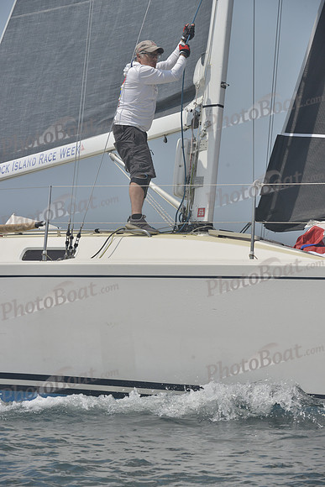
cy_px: 244
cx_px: 162
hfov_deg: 6.2
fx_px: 2977
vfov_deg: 9.4
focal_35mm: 220
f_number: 10
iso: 280
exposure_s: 1/1000
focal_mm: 220
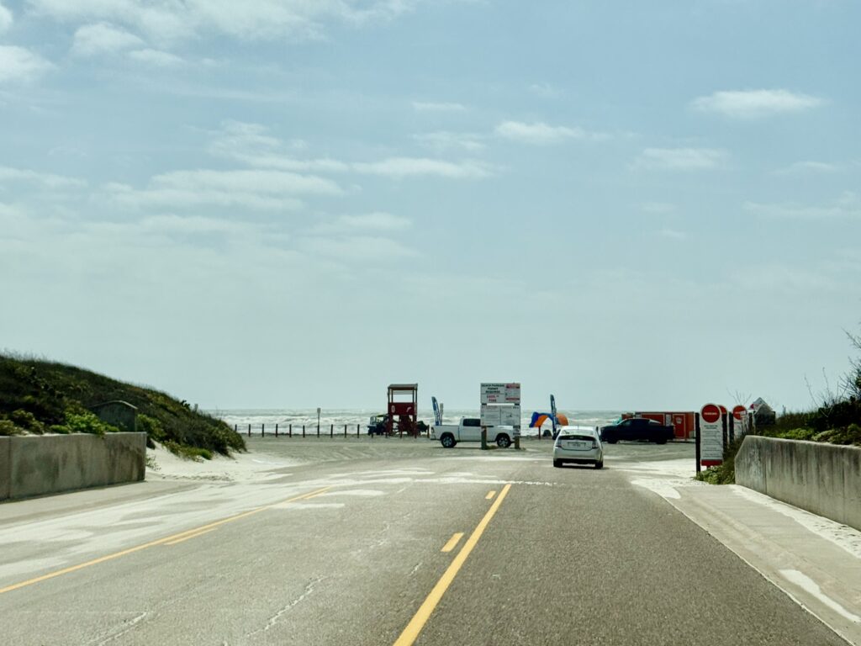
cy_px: 323
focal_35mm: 48
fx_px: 1194
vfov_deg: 30.3
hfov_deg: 39.7
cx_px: 430
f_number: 1.78
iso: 50
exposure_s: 1/20408
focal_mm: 6.76
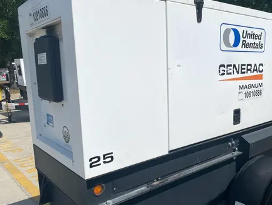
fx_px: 259
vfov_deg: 42.9
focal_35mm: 33
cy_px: 115
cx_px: 162
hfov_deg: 55.0
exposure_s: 1/8197
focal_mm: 4.25
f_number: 1.8
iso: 32
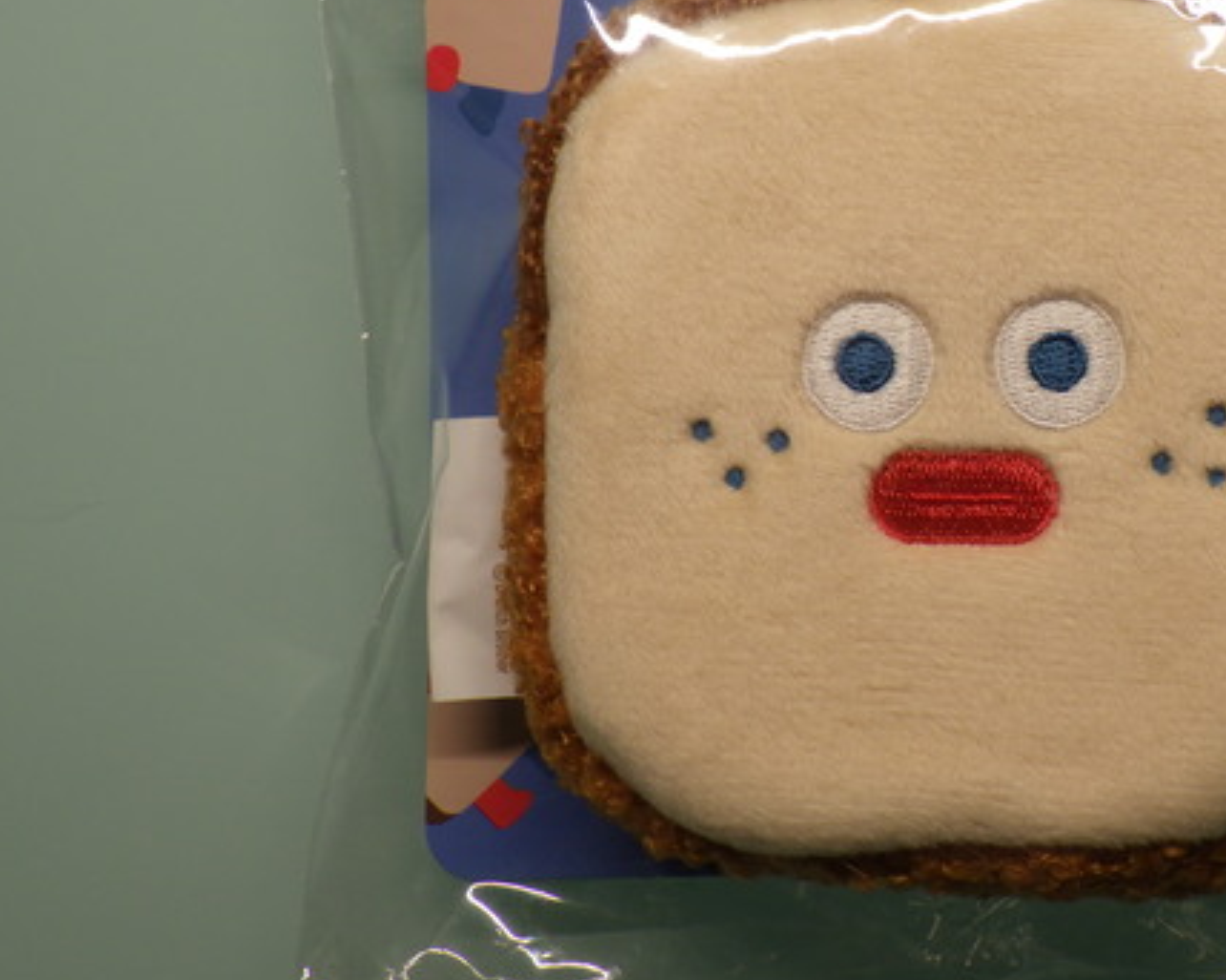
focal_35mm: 69
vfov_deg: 22.0
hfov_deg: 26.9
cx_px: 1000
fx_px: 2503
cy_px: 315
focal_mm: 7.5
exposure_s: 1/80
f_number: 4.2
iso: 125
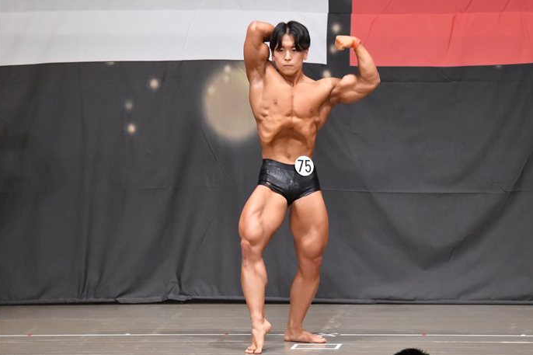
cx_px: 296
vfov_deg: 5.6
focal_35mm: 245
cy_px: 193
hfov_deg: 8.4
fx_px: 3626
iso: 8000
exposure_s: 1/400
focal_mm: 145
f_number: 5.6
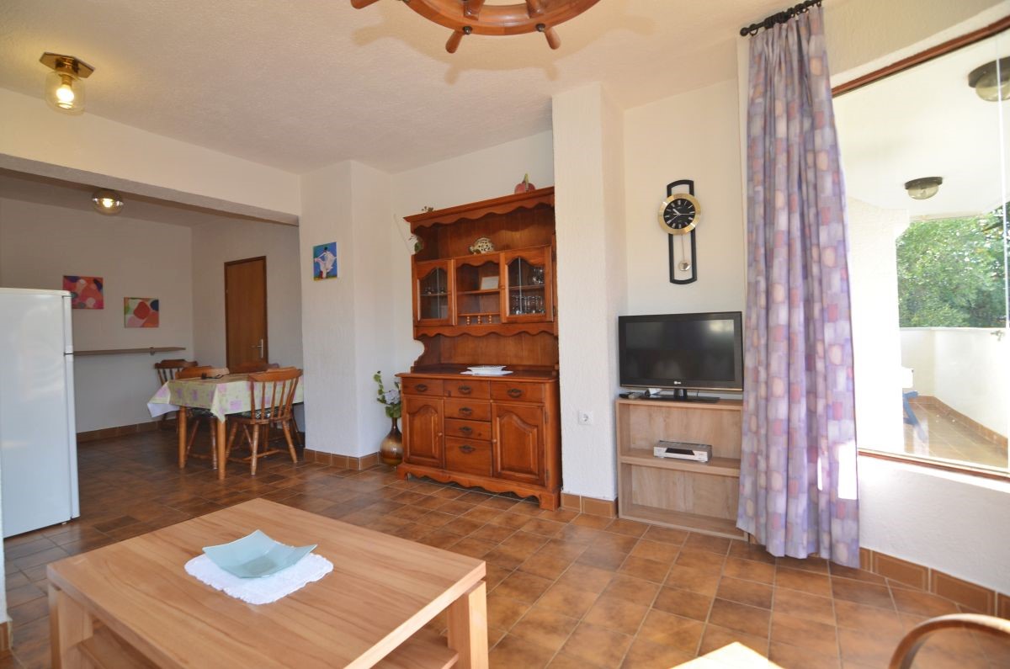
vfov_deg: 71.8
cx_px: 505
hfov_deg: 95.1
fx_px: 462
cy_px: 334
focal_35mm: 16
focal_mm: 11
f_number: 4
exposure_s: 1/60
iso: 220
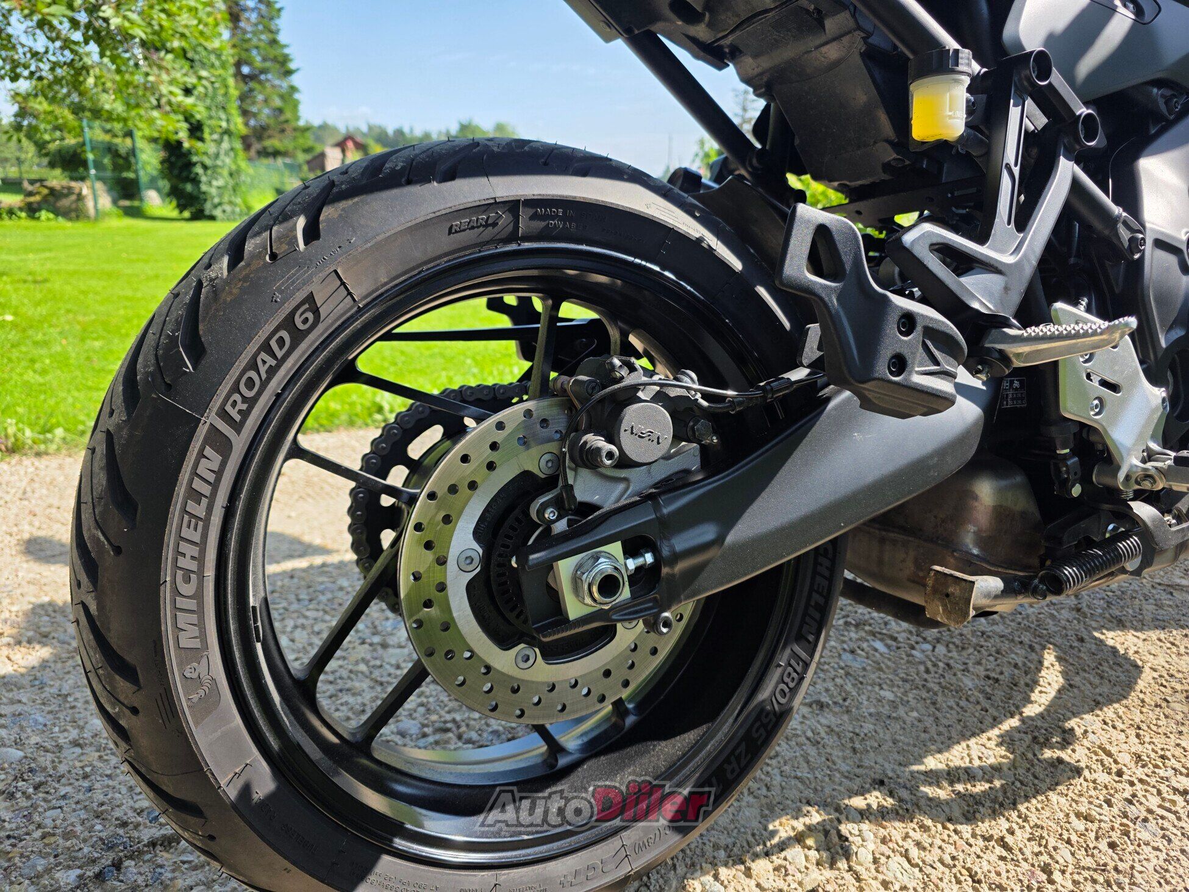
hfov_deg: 73.9
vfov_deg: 58.9
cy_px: 446
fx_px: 790
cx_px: 594
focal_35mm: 23
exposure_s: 1/2760
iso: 80
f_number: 1.7
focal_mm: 6.3
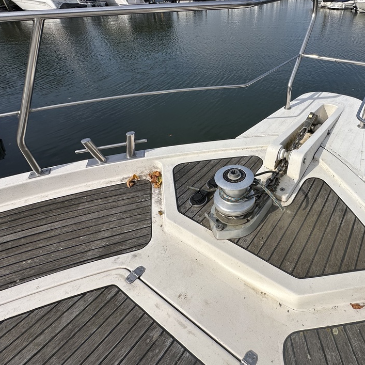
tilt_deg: -32.4
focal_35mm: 21
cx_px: 245
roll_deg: +1.1
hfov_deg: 70.0
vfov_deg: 71.4
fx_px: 251
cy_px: 147
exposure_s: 1/2882
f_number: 2.2
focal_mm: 2.22
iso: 40
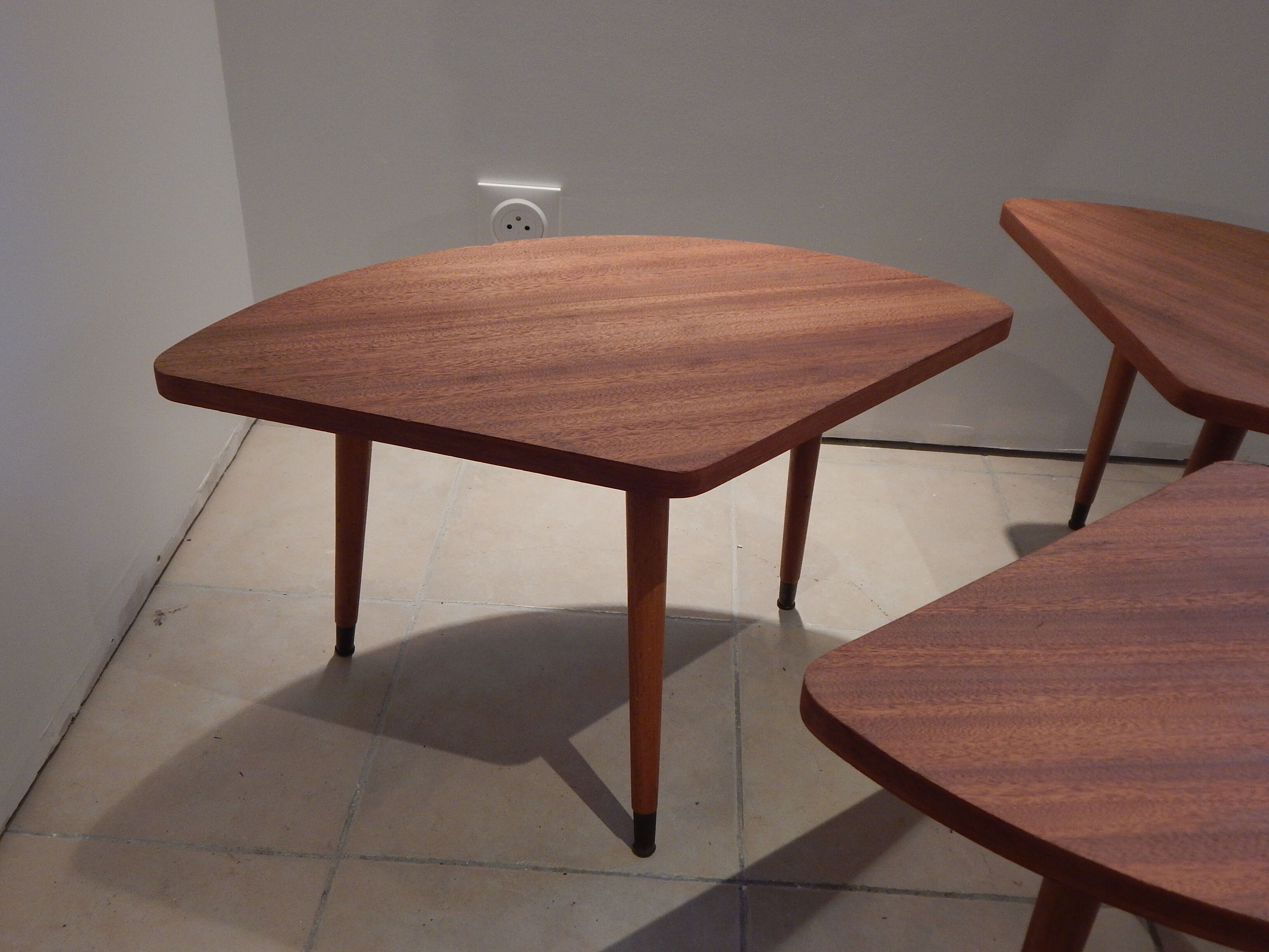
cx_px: 634
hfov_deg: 54.0
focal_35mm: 34
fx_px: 1246
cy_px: 476
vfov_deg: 41.8
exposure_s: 1/30
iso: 280
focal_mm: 6.1
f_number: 3.3
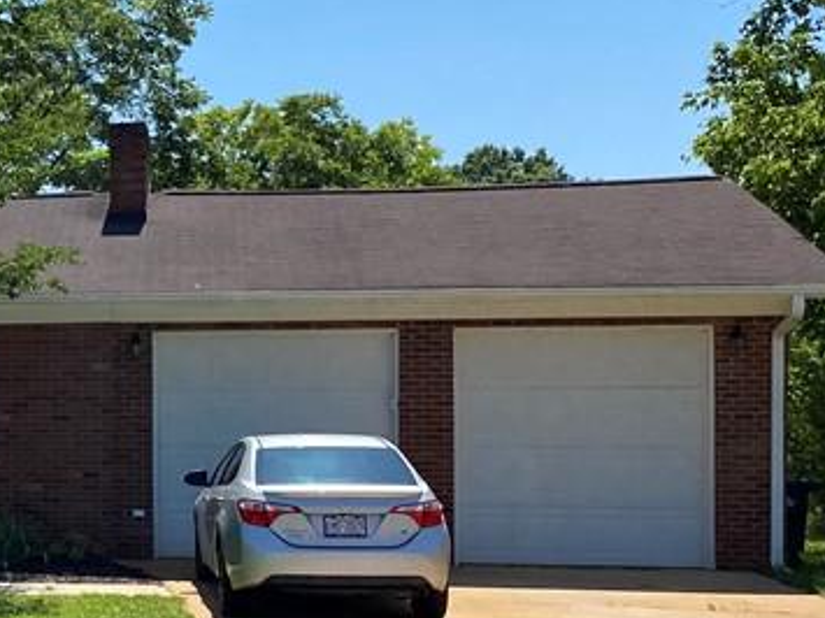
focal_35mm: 75
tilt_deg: +0.7
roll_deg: -0.2
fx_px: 1787
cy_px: 395
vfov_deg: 19.6
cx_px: -177
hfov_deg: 23.6
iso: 32
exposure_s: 1/4115
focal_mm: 4.25
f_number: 1.8
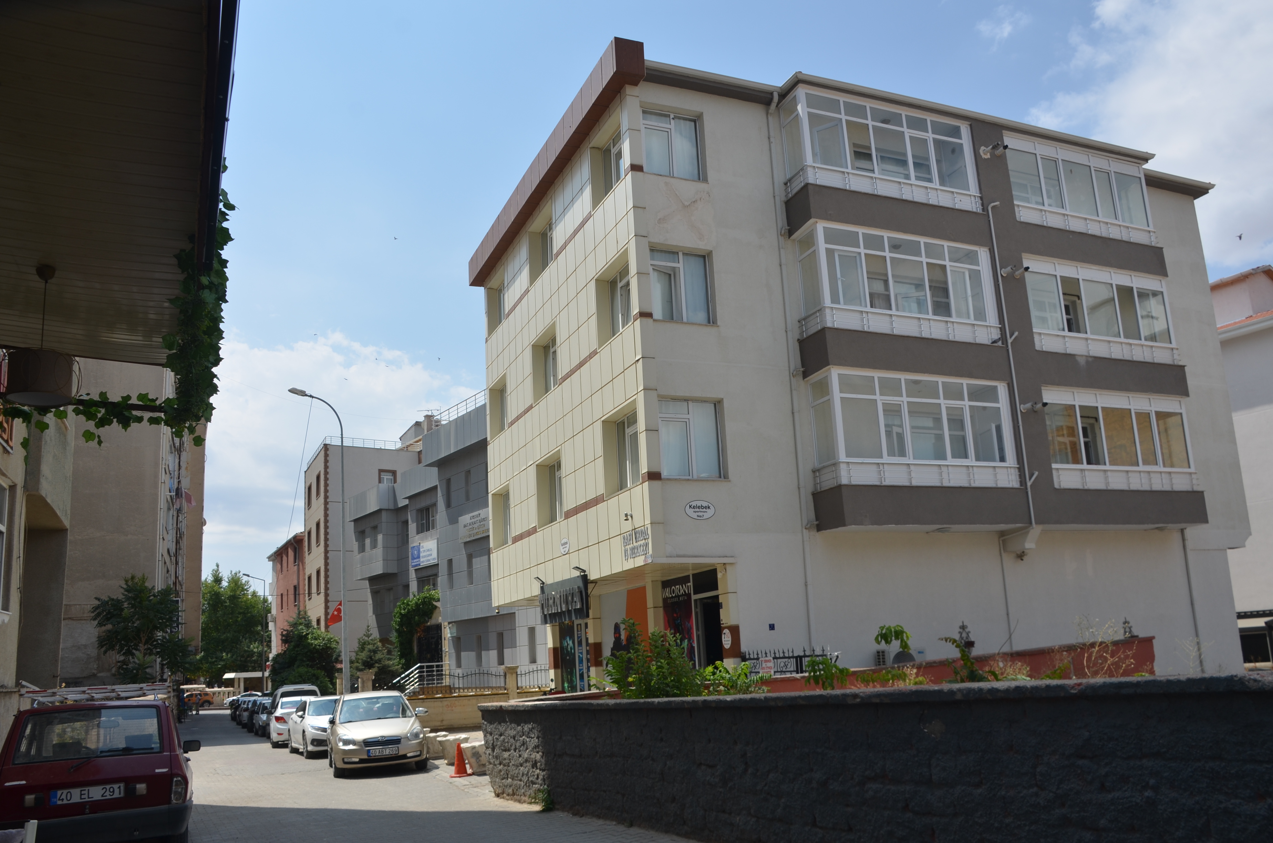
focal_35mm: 30
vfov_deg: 43.4
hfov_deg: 62.0
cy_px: 422
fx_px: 1059
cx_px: 636
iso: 100
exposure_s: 1/320
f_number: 9
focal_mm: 20
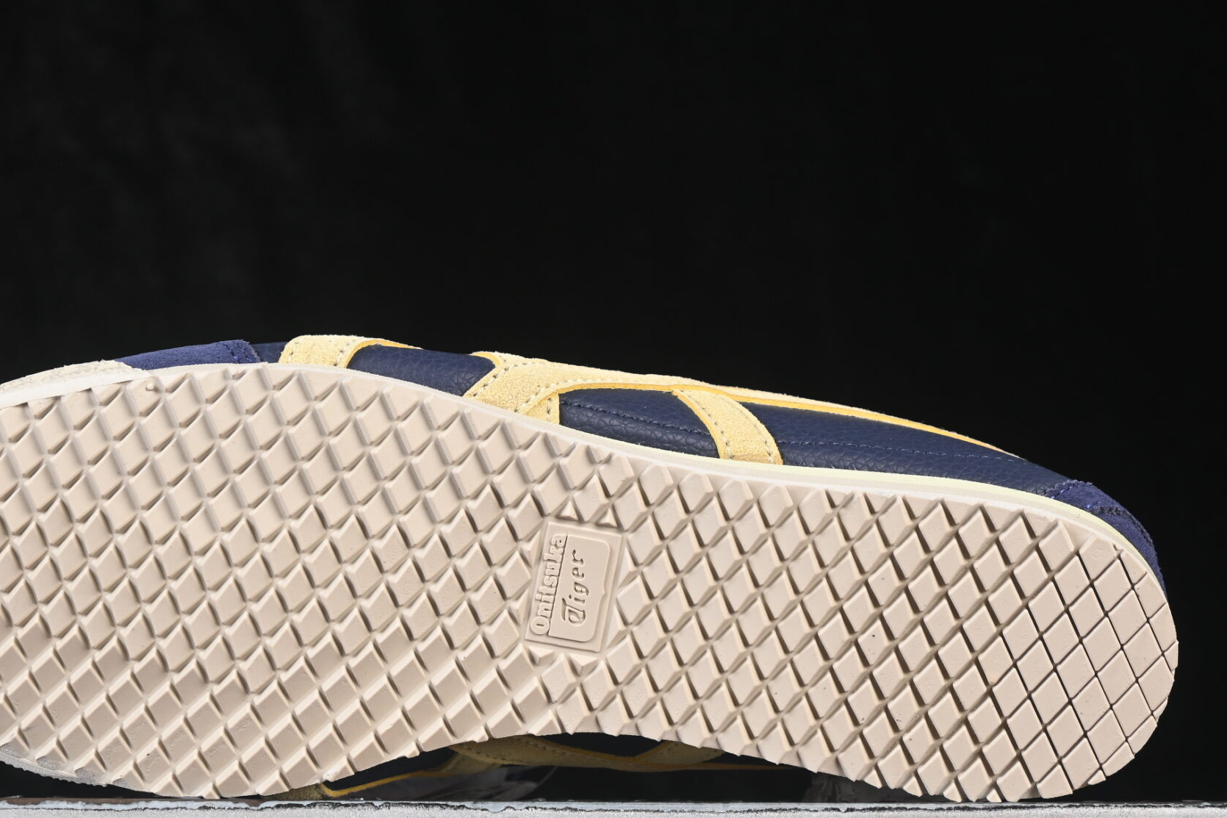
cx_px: 516
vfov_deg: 11.9
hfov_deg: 17.8
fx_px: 3919
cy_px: 412
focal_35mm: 115
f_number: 6.3
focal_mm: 50
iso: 160
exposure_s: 1/60
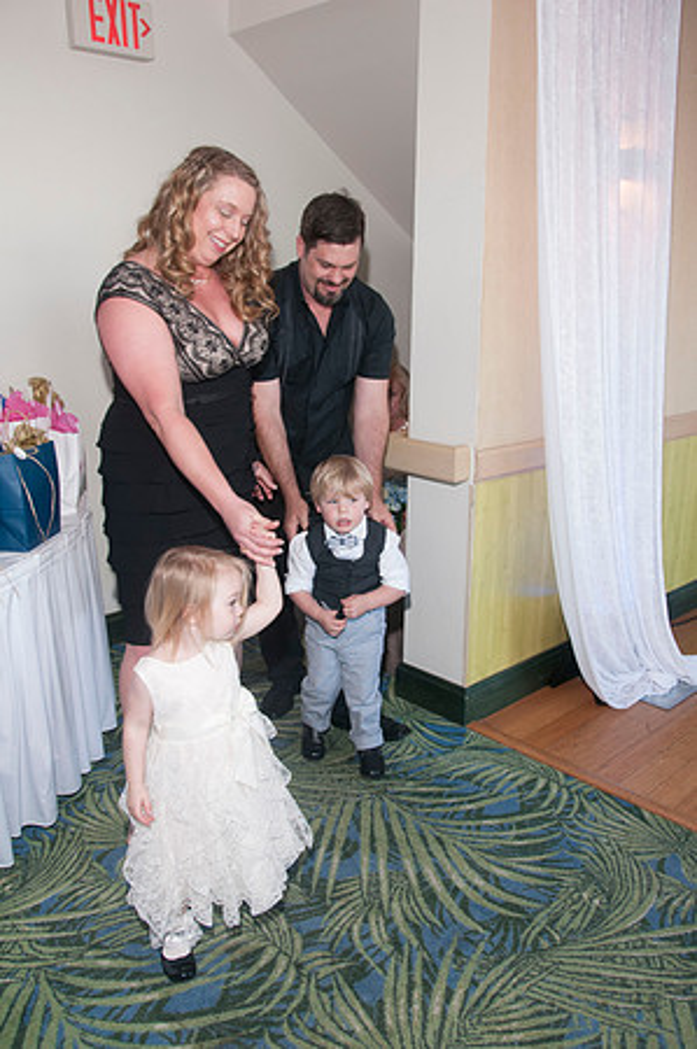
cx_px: 348
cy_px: 524
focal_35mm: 30
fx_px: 873
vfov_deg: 62.0
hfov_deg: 43.5
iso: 400
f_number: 5.6
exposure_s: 1/60
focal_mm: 20
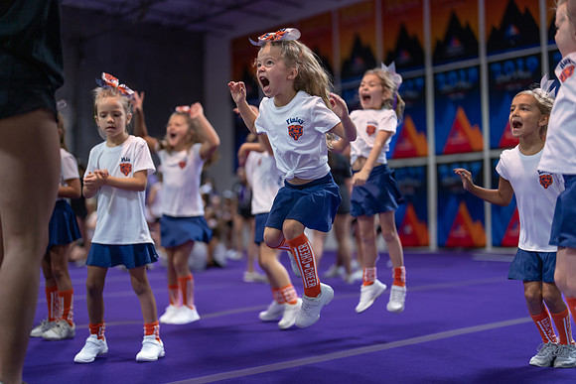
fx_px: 800
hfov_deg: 39.6
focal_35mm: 50
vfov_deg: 27.0
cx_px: 288
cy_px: 192
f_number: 1.2
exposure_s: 1/400
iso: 400
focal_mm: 50
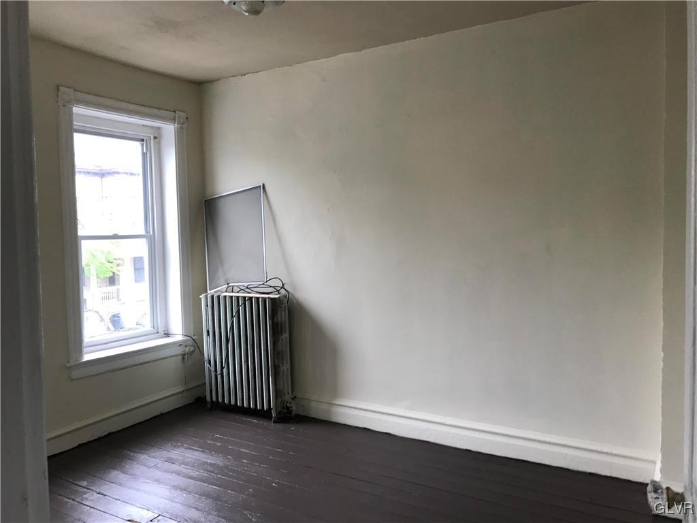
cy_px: 262
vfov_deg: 49.7
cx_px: 348
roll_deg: -0.8
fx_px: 564
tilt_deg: -2.1
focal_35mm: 28
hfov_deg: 63.4
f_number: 1.8
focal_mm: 3.99
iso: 40
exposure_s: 1/90
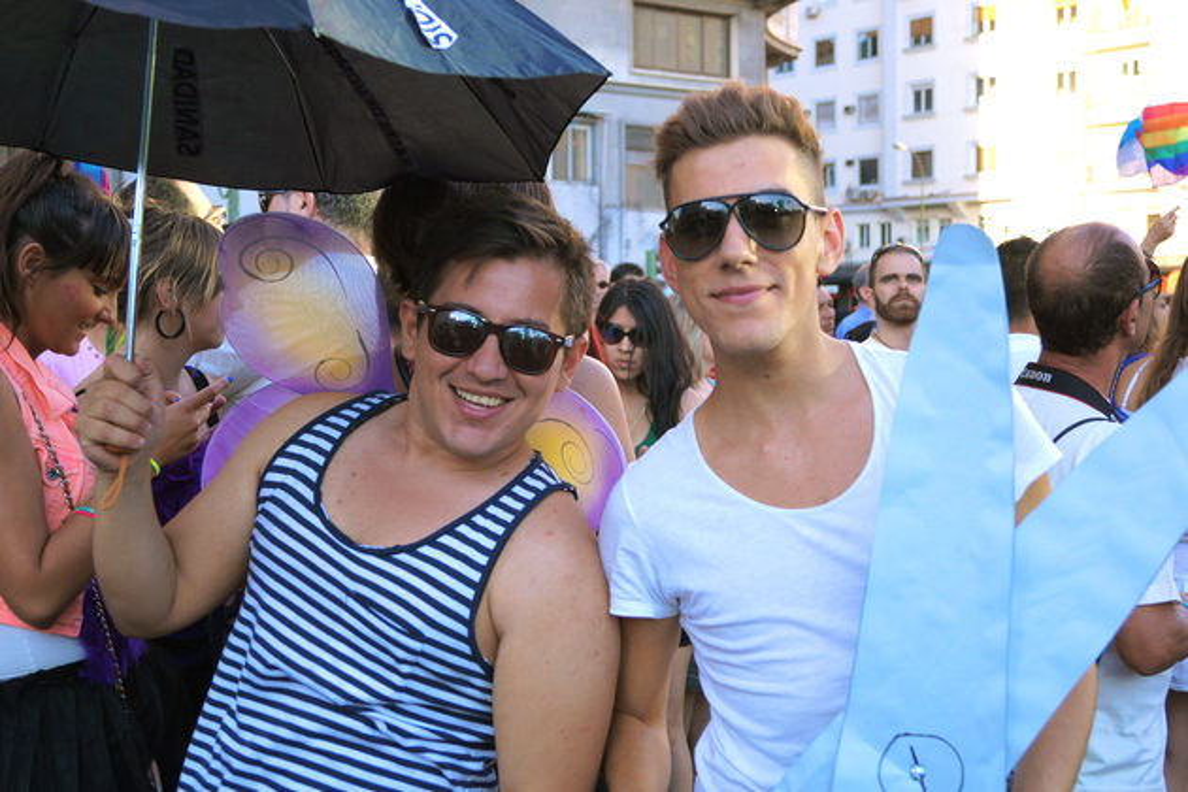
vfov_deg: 29.9
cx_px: 594
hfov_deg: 43.6
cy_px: 396
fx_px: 1485
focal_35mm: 45
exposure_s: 1/160
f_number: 4.5
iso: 200
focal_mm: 30
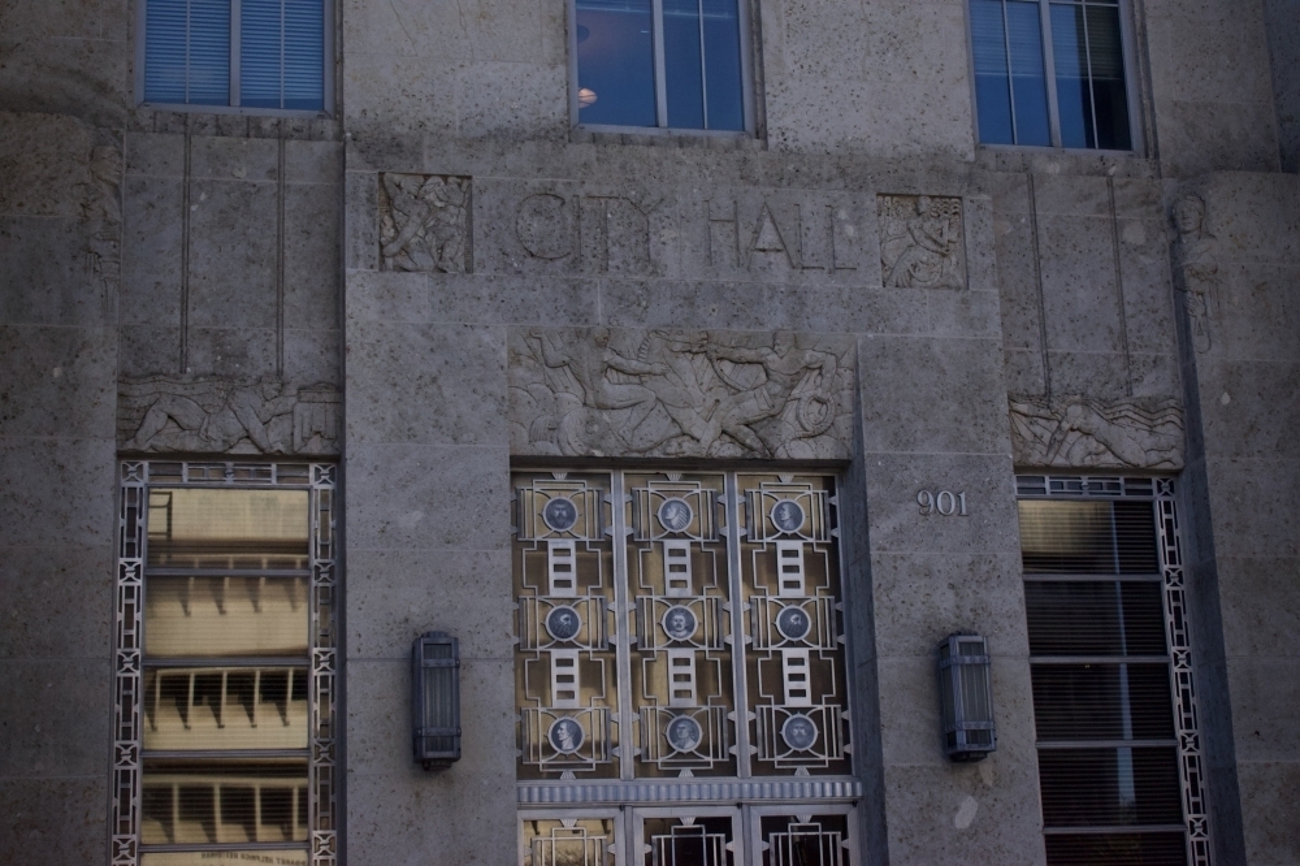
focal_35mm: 60
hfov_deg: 33.4
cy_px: 433
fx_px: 2166
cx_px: 650
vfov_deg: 22.6
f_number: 5.6
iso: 800
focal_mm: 40
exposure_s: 1/3200
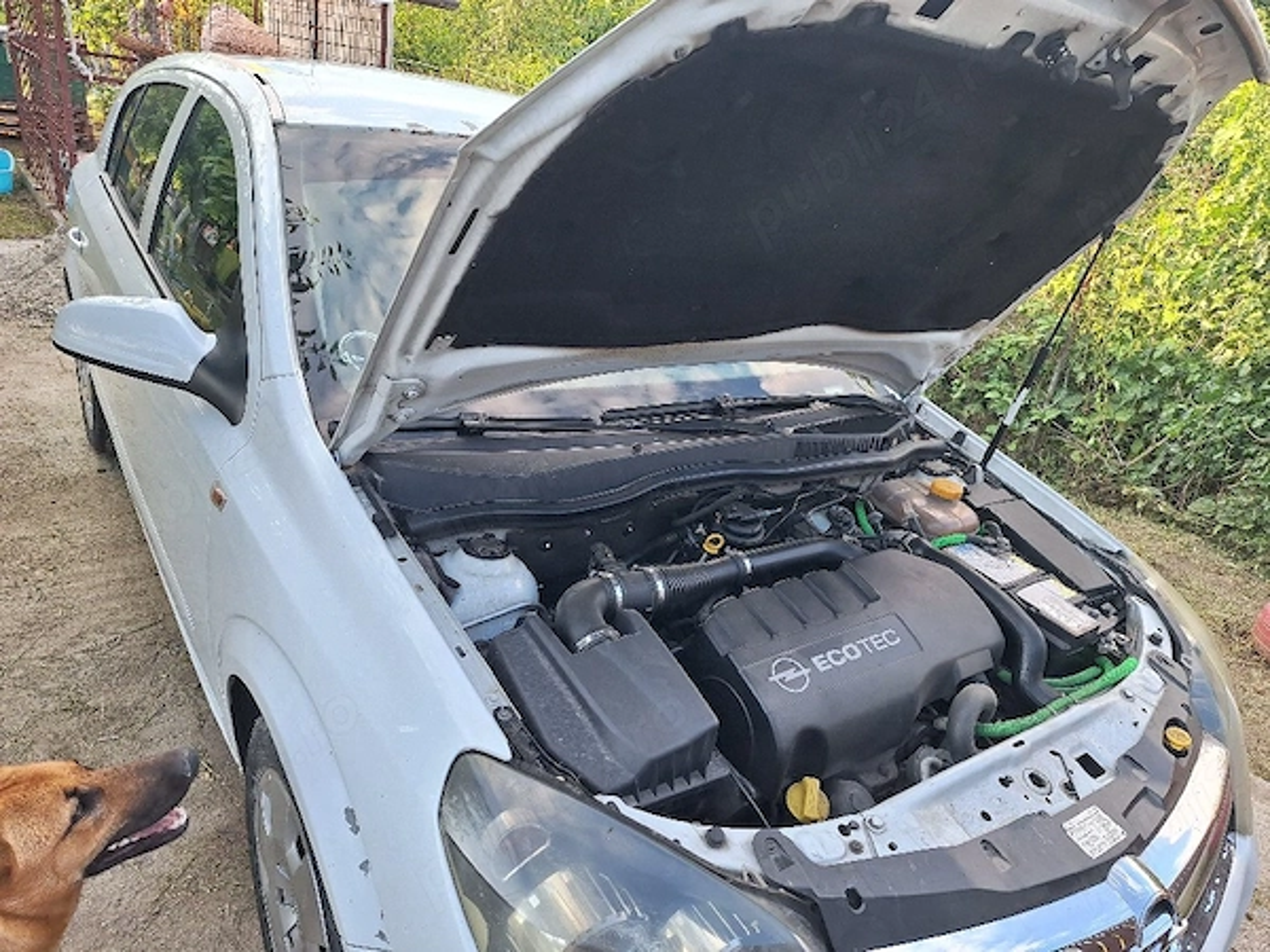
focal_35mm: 23
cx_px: 635
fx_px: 844
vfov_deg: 58.9
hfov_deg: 73.9
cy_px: 476
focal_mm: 5.54
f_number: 1.8
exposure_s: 1/400
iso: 40
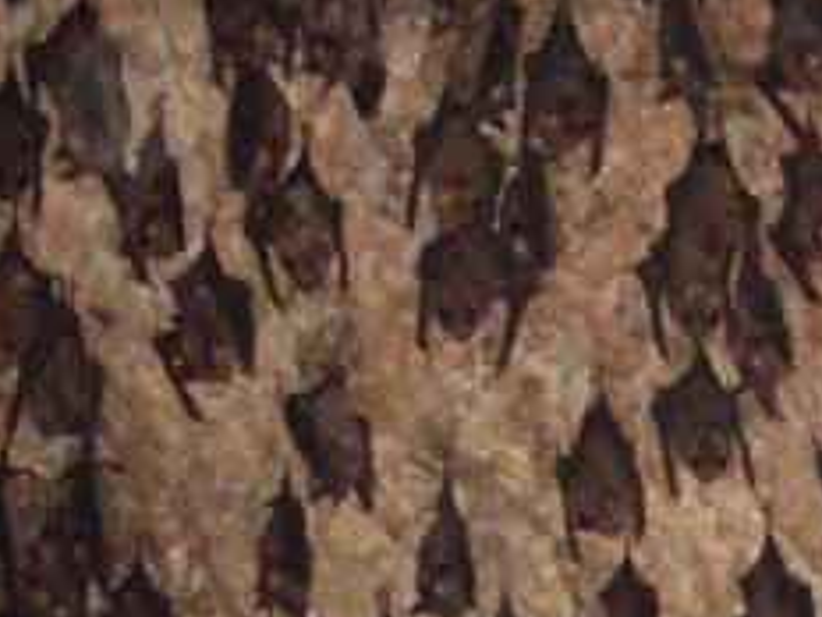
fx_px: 3989
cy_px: 1273
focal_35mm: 168
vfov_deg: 8.4
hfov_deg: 11.3
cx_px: 1237
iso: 240
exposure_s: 1/45
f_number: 2.8
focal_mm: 6.3
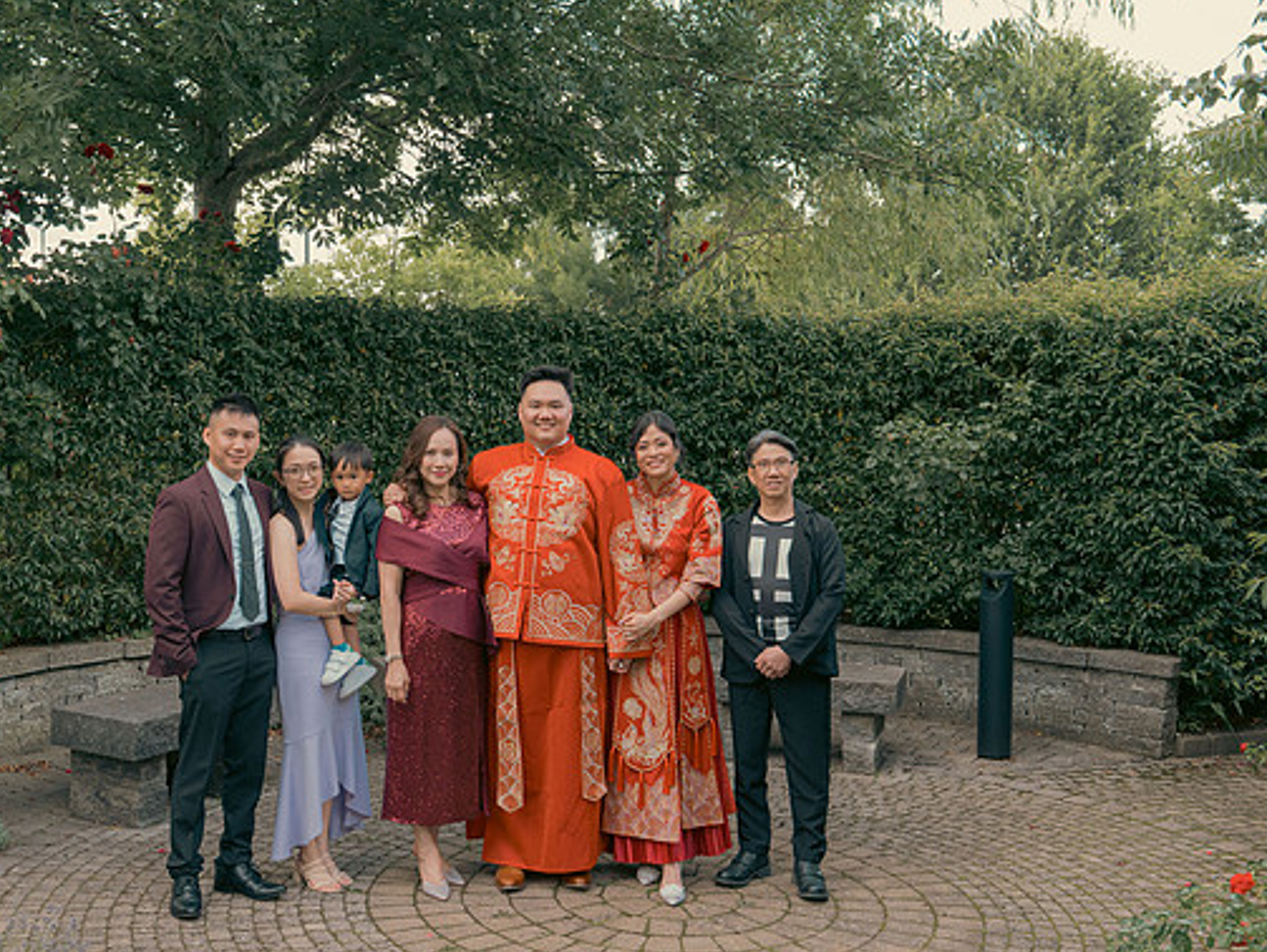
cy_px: 477
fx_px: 1502
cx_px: 552
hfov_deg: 45.6
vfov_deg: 35.2
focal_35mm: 41
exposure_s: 1/160
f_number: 5.6
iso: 500
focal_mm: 37
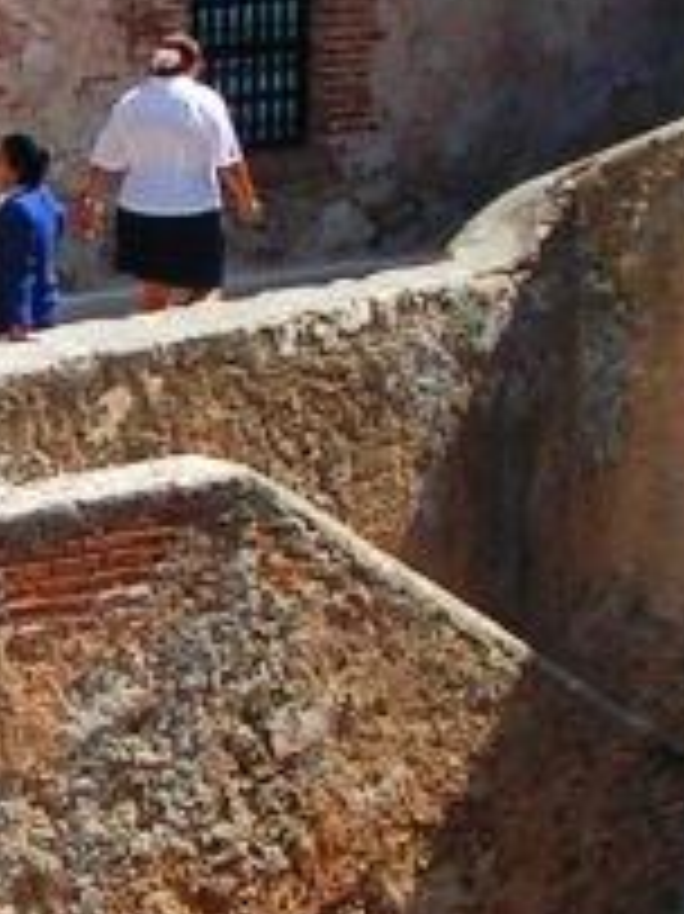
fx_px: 5459
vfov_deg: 9.6
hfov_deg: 7.1
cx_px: -252
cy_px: 468
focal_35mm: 207
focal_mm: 6.3
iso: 50
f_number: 5.6
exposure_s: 1/200
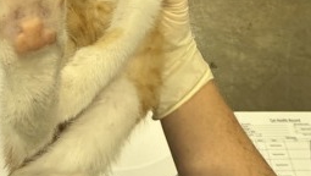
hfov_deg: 47.2
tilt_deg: -40.8
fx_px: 355
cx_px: 132
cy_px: 10
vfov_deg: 26.6
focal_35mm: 43
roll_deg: -4.1
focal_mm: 2.22
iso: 400
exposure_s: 1/120
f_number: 2.2
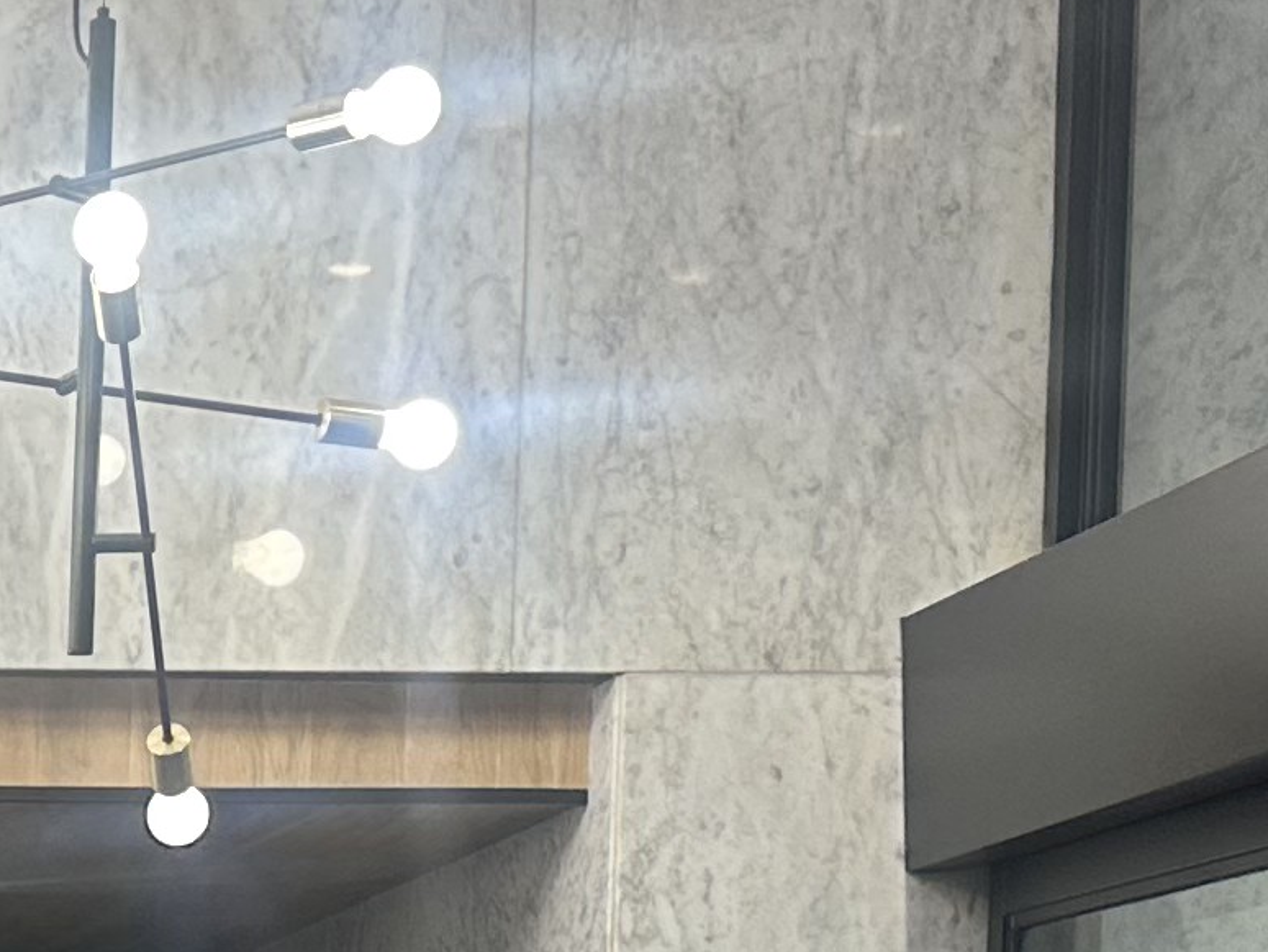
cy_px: 1560
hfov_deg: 15.0
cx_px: -449
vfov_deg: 11.2
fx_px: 4580
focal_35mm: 125
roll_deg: +0.1
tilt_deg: -2.5
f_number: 1.78
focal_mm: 6.86
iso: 100
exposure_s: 1/100
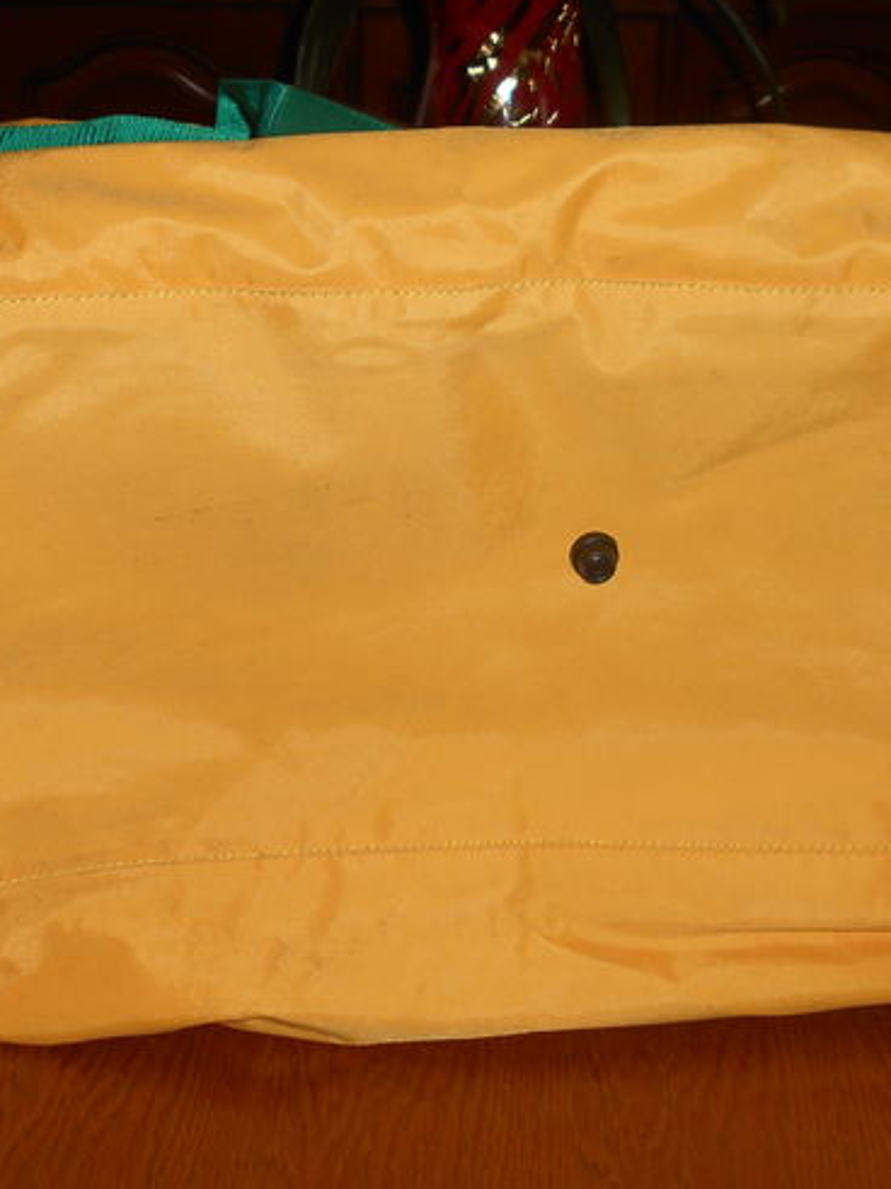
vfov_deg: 36.0
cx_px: 494
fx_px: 1820
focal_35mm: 53
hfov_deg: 27.5
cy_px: 450
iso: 80
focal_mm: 4.6
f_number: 3.2
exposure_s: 1/25
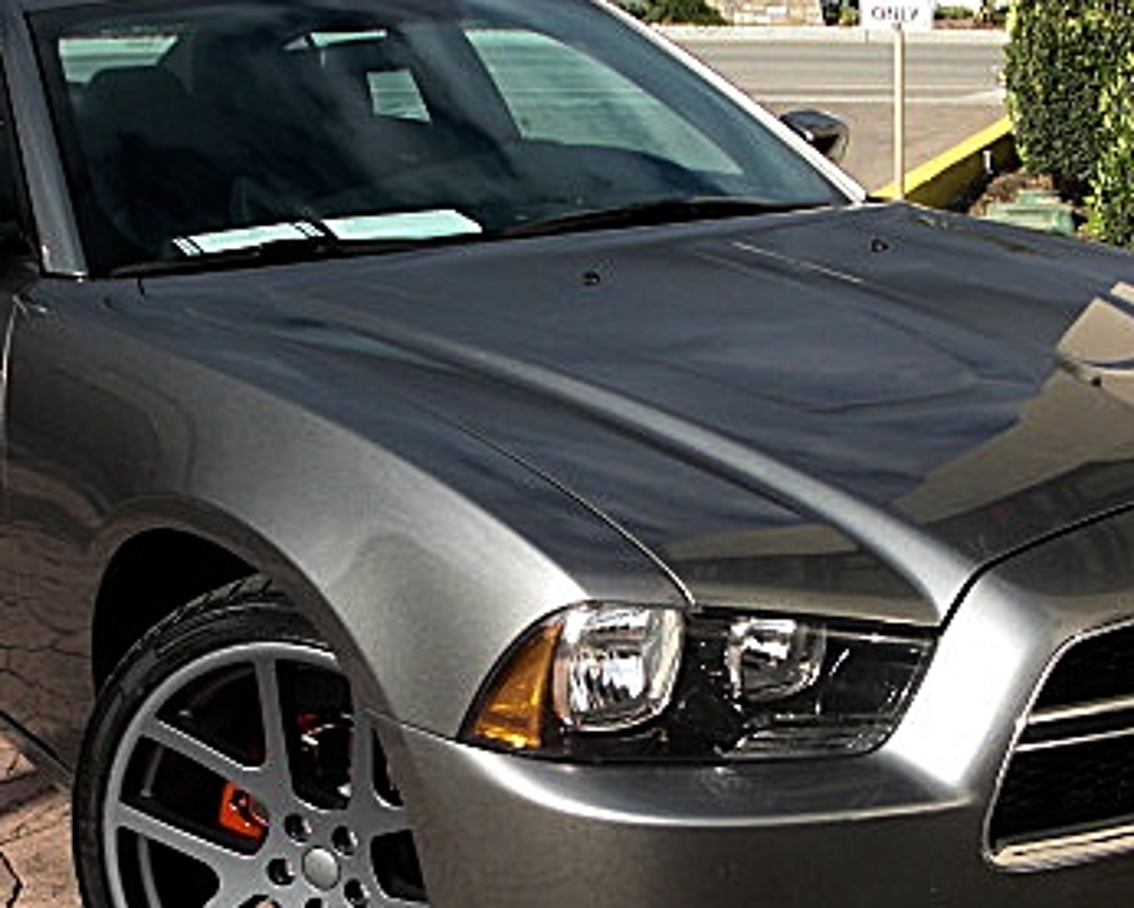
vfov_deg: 23.4
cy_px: 570
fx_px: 2182
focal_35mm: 65
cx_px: 564
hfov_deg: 29.1
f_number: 2.8
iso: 50
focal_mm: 6.3
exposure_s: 1/800
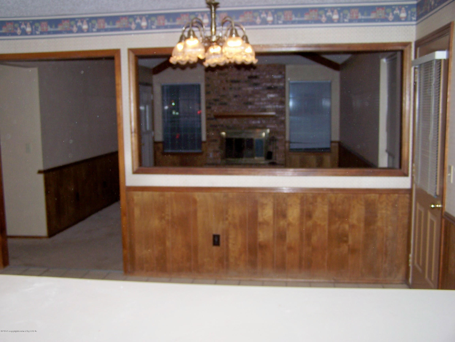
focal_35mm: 38
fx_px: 499
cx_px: 228
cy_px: 171
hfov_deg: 49.0
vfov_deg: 37.7
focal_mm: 6.3
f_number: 2.8
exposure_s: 1/60
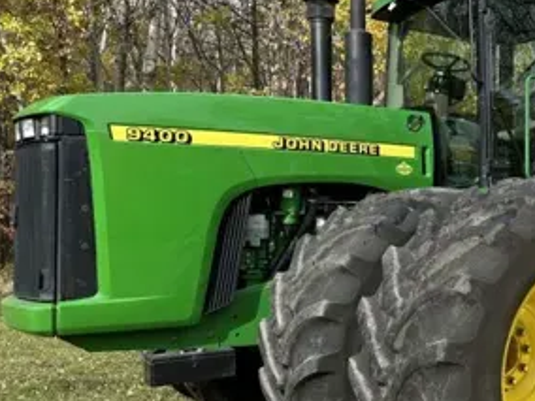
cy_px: 217
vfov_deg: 27.0
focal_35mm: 54
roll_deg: -0.2
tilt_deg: -0.2
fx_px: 835
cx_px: 501
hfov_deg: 33.3
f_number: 1.78
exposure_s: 1/2252
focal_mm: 6.86
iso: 80
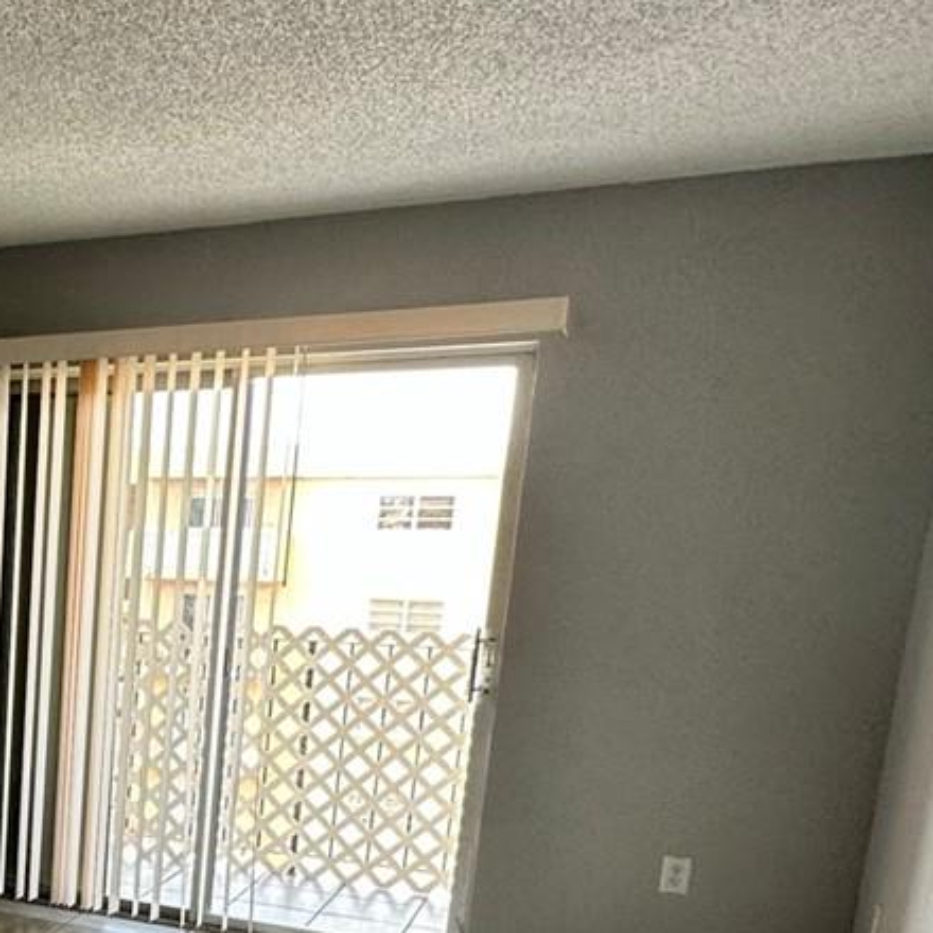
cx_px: -248
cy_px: 818
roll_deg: +0.1
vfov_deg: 35.6
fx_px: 1372
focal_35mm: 45
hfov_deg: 30.5
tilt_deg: -12.0
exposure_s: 1/120
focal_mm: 2.22
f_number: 2.2
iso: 64
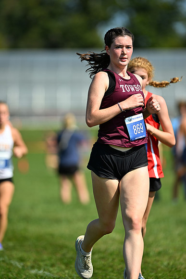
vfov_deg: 6.9
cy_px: 140
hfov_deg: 4.6
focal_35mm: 300
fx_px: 2323
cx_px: 93
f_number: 2.8
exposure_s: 1/2500
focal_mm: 300
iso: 140
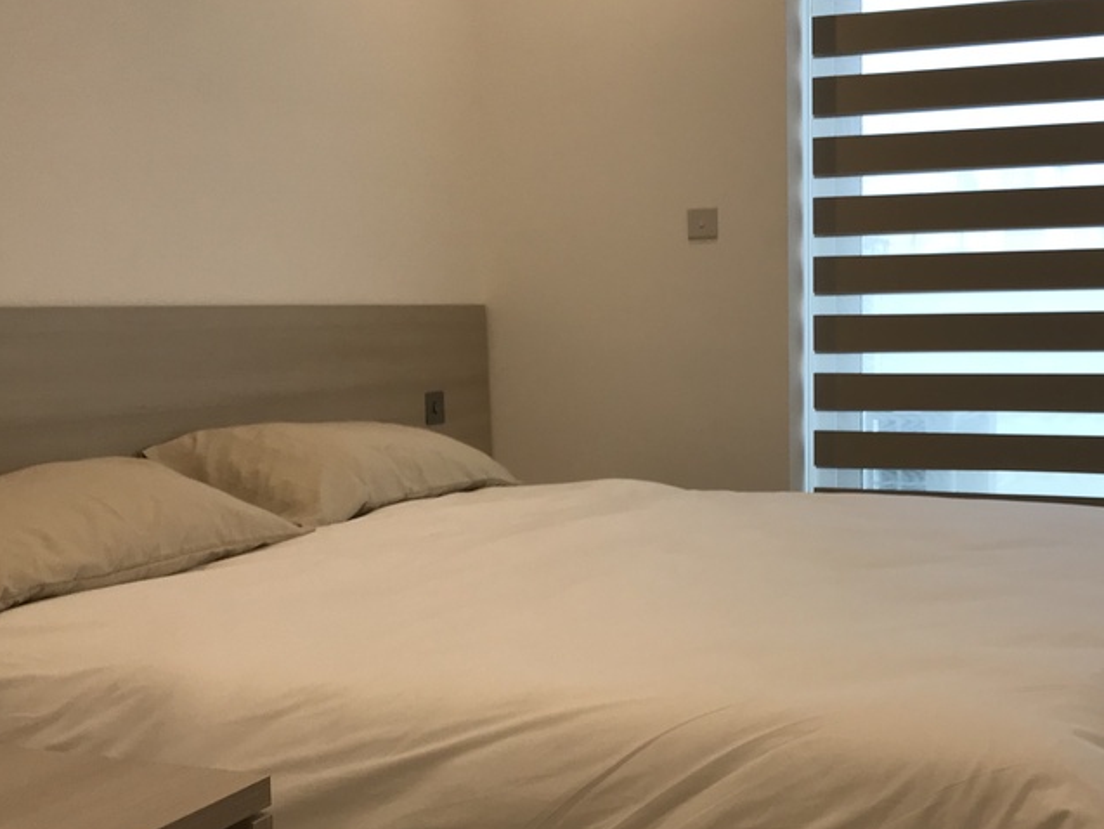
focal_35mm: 45
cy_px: 432
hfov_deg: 41.6
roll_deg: +1.1
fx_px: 1435
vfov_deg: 32.2
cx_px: 730
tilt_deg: -2.6
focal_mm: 3.99
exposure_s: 1/100
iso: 32
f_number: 1.8
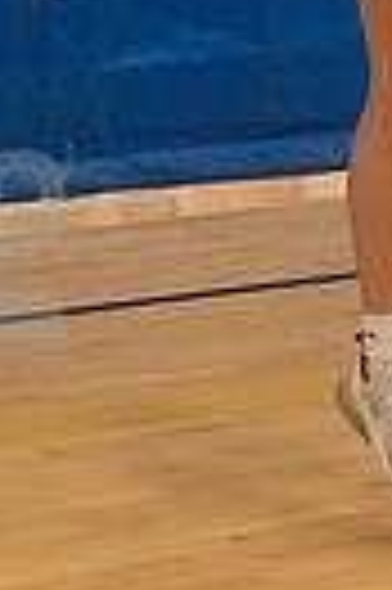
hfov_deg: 4.8
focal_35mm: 282
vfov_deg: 7.2
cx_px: 453
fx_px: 4618
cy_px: -243
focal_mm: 55
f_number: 5.6
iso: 10000
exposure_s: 1/400
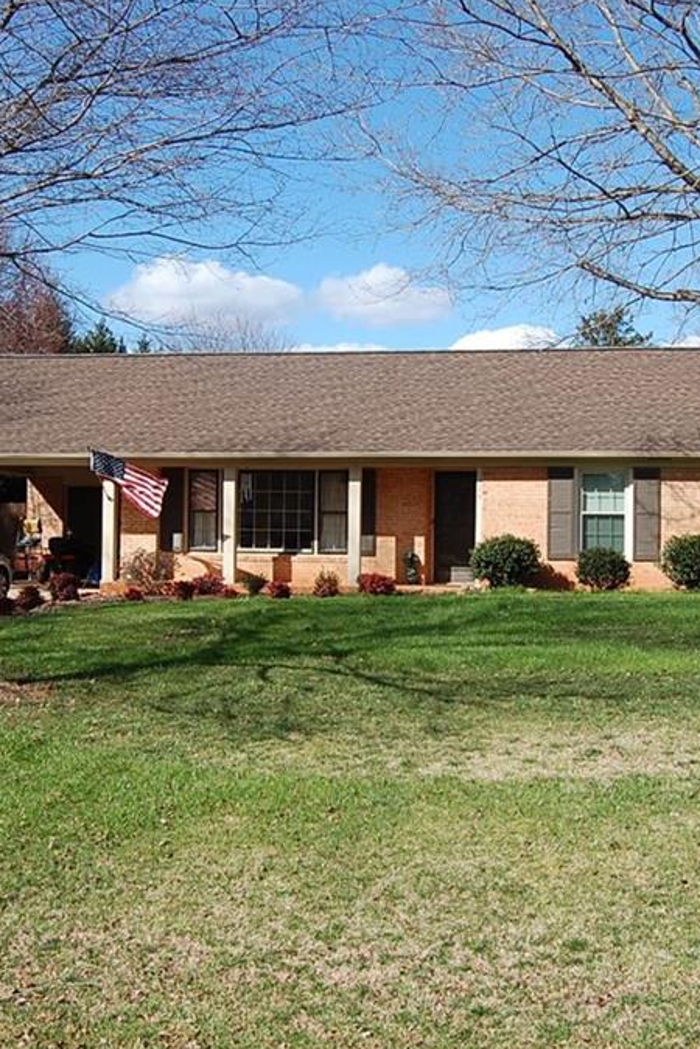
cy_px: 524
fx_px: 1458
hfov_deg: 27.0
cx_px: 373
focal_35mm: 50
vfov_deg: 39.6
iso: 200
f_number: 9
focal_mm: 22
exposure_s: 1/320
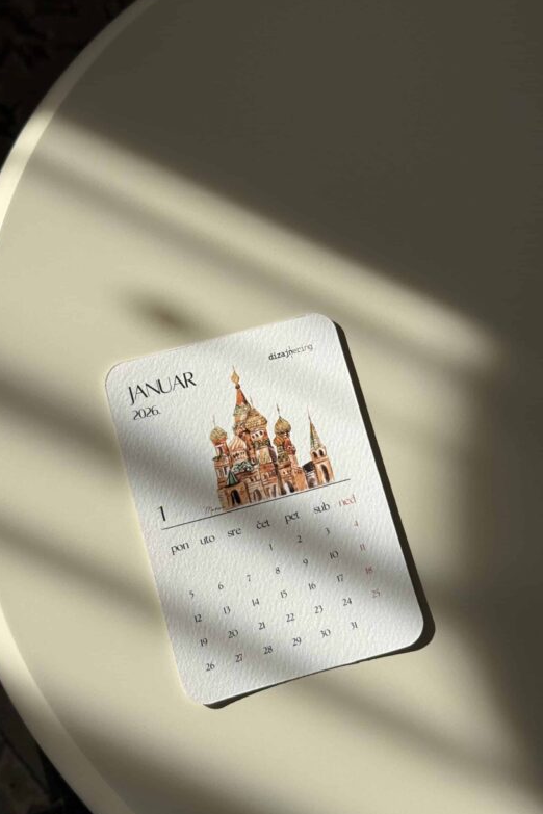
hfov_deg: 26.5
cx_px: 273
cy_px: 405
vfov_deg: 38.9
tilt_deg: -79.9
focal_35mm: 51
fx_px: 1154
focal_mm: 6.76
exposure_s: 1/1838
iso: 80
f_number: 1.78
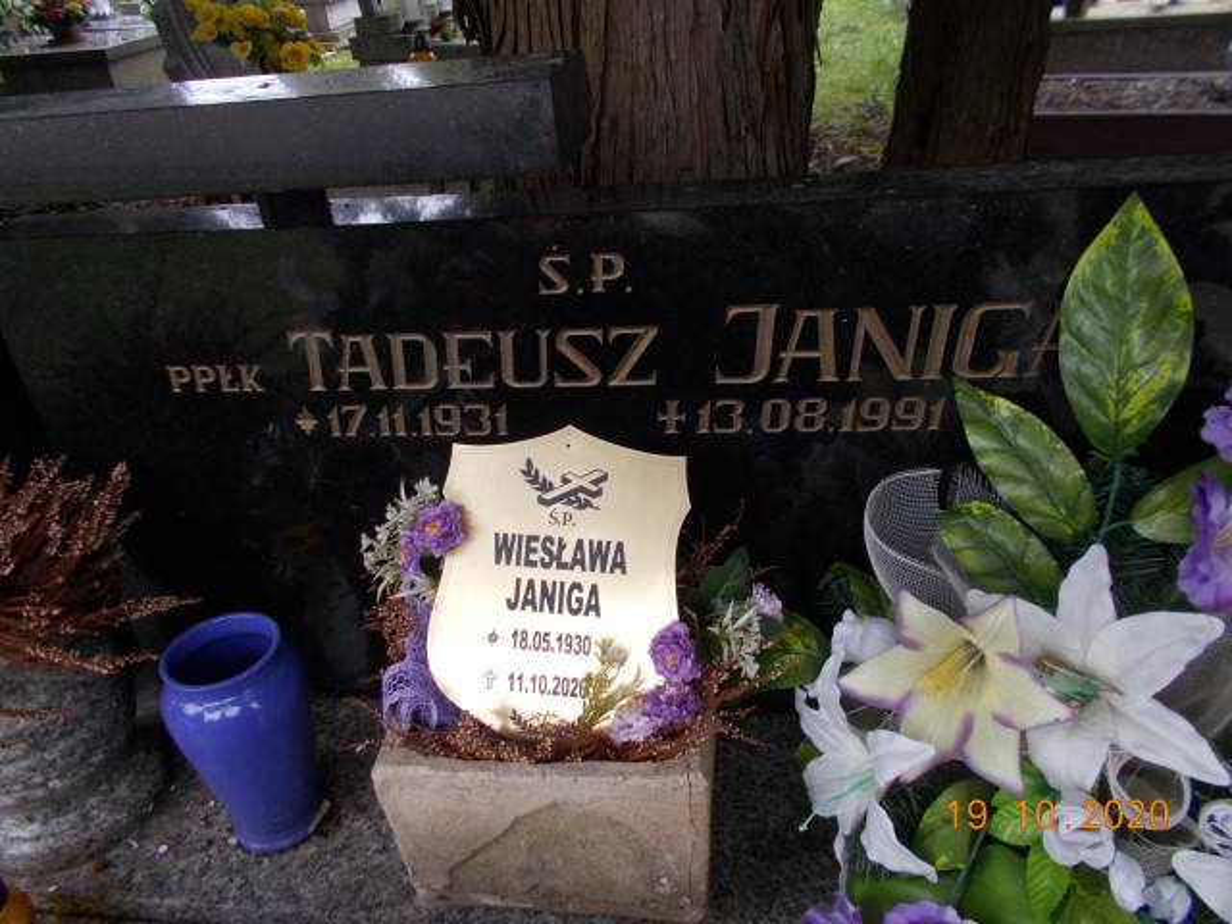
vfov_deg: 53.1
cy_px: 462
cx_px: 616
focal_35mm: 26
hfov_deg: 67.3
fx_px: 925
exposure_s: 1/60
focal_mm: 4.6
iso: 80
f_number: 3.2
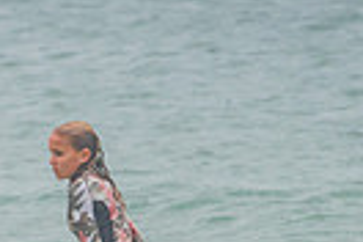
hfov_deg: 0.7
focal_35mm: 2754
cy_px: 368
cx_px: 46
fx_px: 27767
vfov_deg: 0.5
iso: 400
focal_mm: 500
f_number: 5.6
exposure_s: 1/320
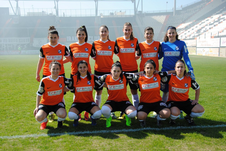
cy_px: 76
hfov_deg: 47.9
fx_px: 255
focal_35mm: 40
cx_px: 113
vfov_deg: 33.1
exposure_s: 1/1000
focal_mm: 27
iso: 160
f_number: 4
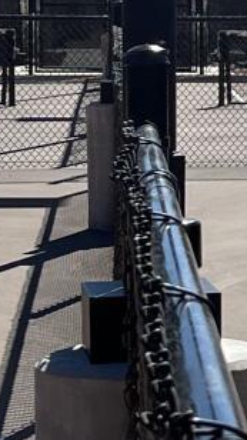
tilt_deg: -4.1
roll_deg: -0.8
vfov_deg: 11.7
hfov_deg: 6.1
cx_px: 711
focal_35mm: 184
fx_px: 2145
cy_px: 144
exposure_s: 1/5076
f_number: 1.6
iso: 50
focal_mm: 5.1
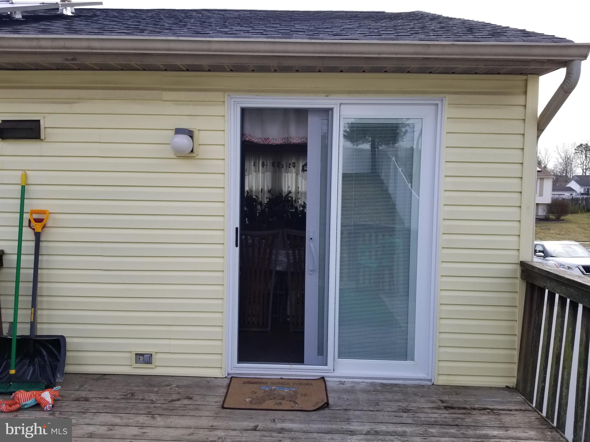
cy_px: 221
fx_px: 443
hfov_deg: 67.3
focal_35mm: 26
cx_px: 295
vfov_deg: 53.1
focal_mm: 4.3
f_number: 1.7
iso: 50
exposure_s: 1/1204
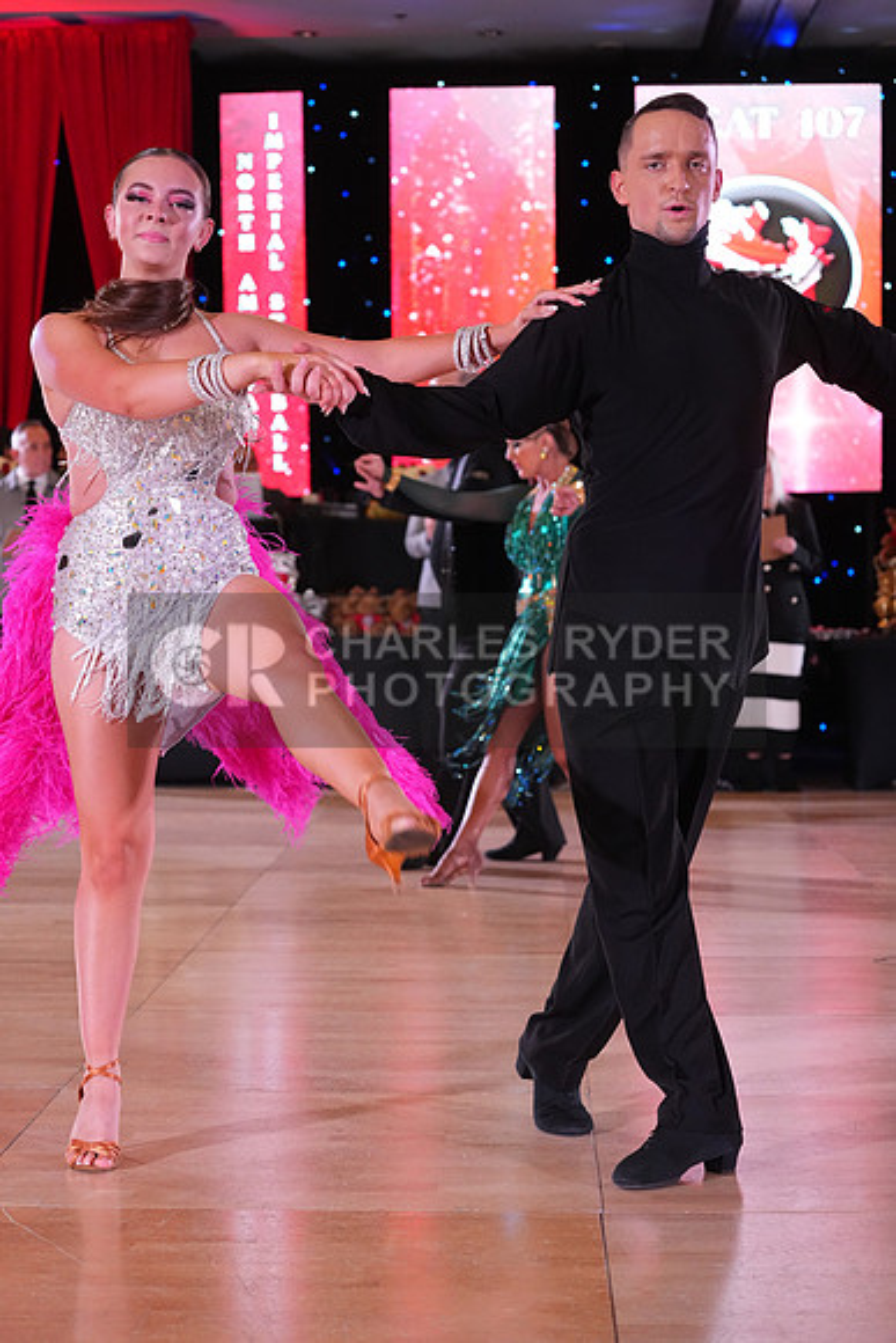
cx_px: 448
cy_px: 672
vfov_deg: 28.8
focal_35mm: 70
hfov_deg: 19.5
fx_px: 2612
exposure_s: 1/250
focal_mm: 70
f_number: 4.5
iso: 3200
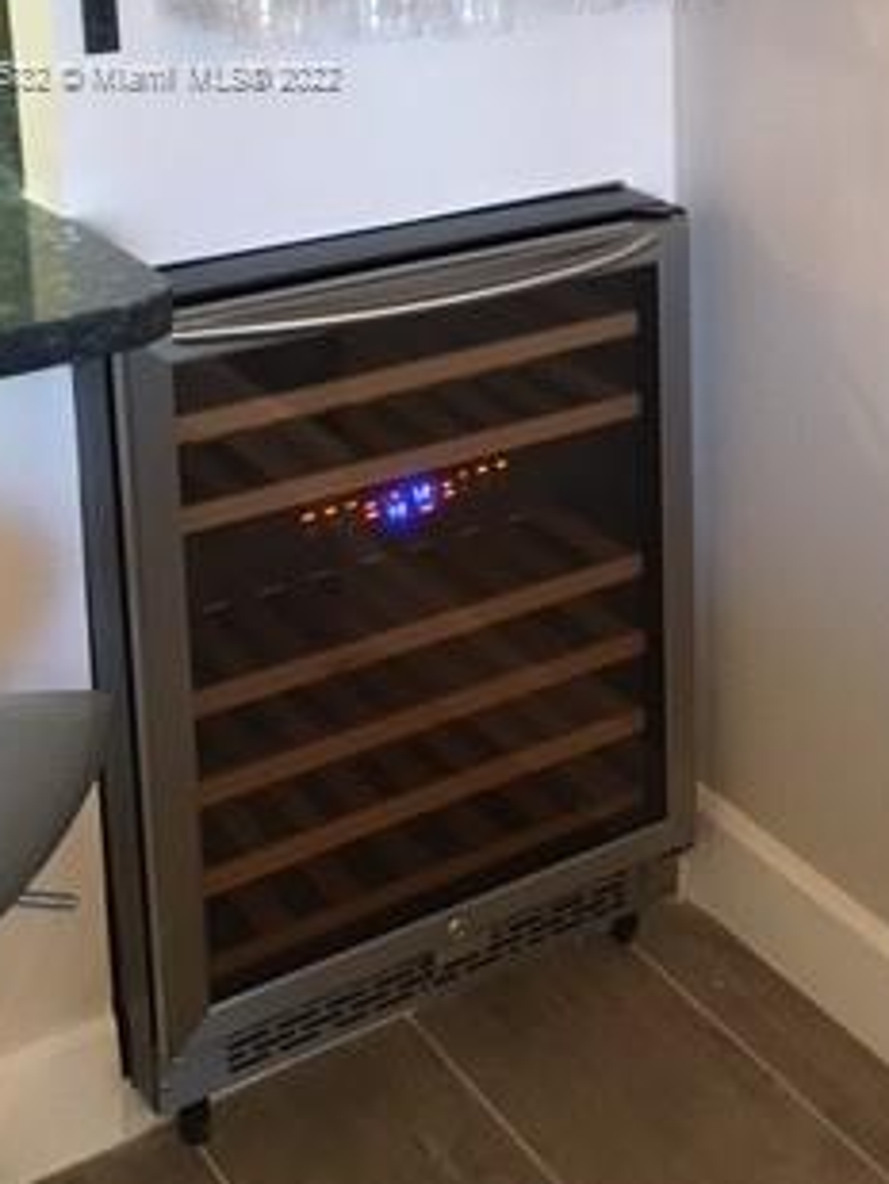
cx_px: 816
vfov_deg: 30.5
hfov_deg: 23.7
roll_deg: +1.2
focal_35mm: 60
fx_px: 2053
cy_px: 77
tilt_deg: -11.8
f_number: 2.2
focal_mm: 4.15
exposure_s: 1/20
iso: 200
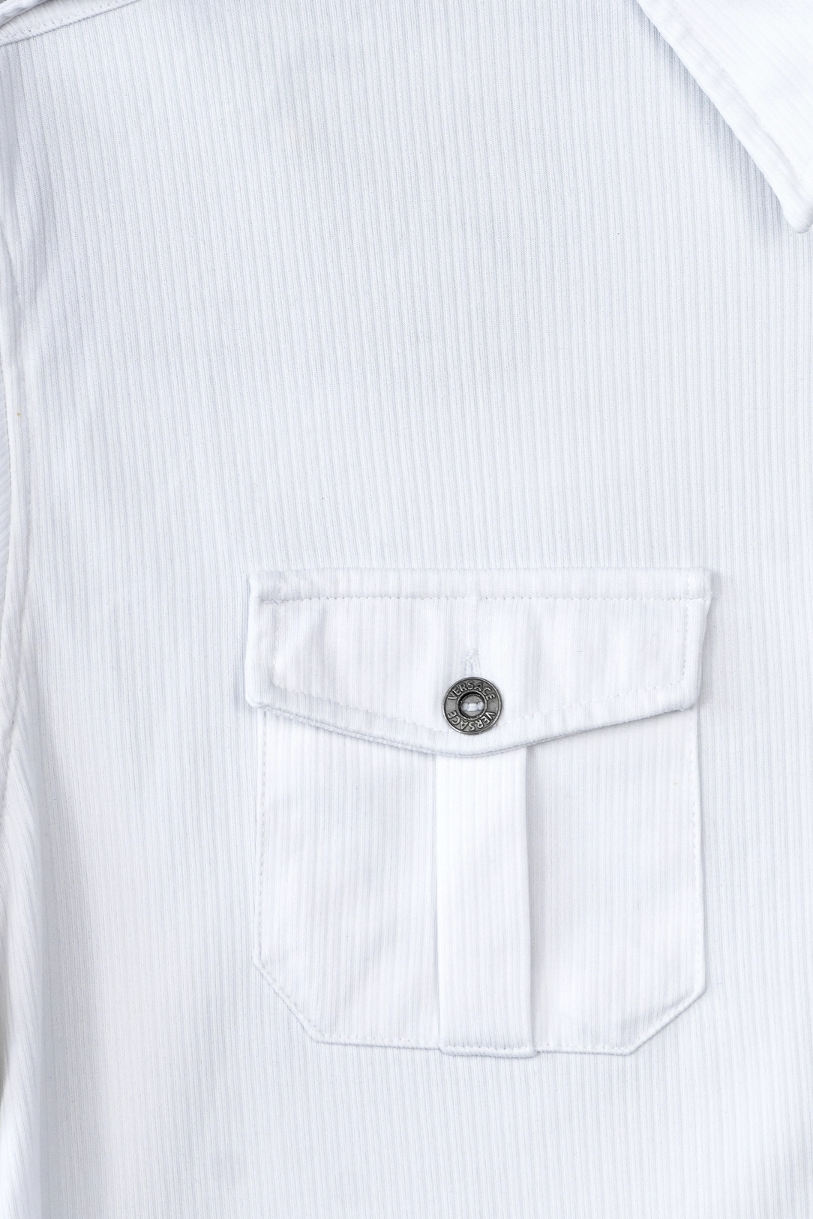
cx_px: 526
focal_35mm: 186
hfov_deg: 7.4
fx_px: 6300
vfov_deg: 11.0
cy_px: 448
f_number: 9
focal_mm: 70
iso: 320
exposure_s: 1/60
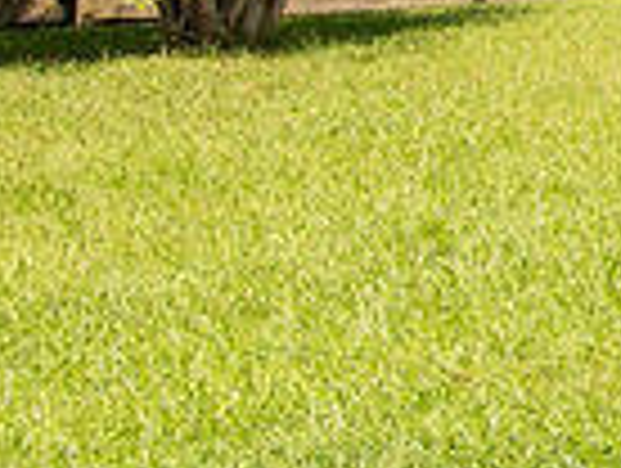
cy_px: -182
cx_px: 1467
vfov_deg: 12.5
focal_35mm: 114
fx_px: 2049
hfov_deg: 13.2
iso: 320
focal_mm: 16
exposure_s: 1/500
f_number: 7.1
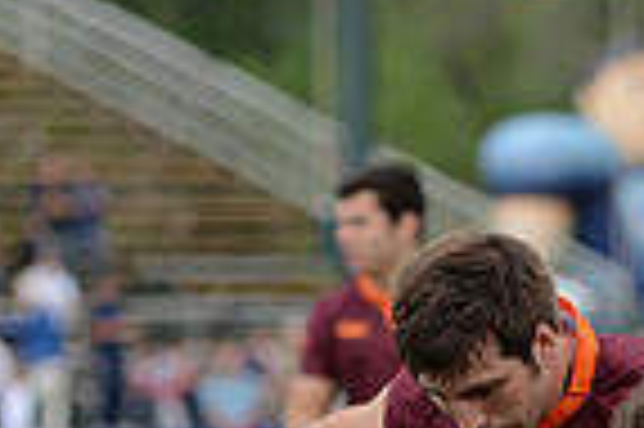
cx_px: 1036
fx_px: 9417
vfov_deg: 2.6
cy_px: 849
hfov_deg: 3.9
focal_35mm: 527
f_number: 2.8
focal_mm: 130
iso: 250
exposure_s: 1/1000
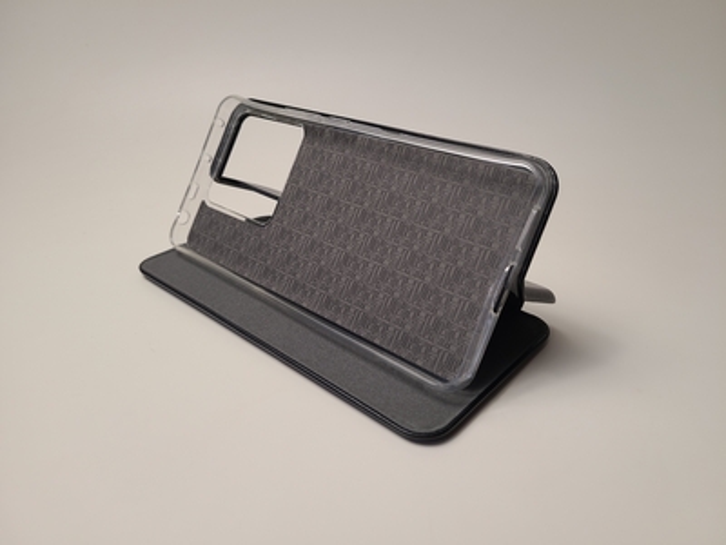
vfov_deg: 53.1
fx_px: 545
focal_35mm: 26
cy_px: 272
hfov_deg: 67.3
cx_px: 363
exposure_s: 1/100
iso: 80
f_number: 1.8
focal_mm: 5.4
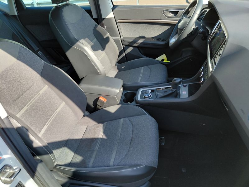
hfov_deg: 69.4
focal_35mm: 25
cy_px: 94
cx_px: 124
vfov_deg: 54.9
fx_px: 180
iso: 50
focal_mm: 4.69
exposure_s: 1/252
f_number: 1.8
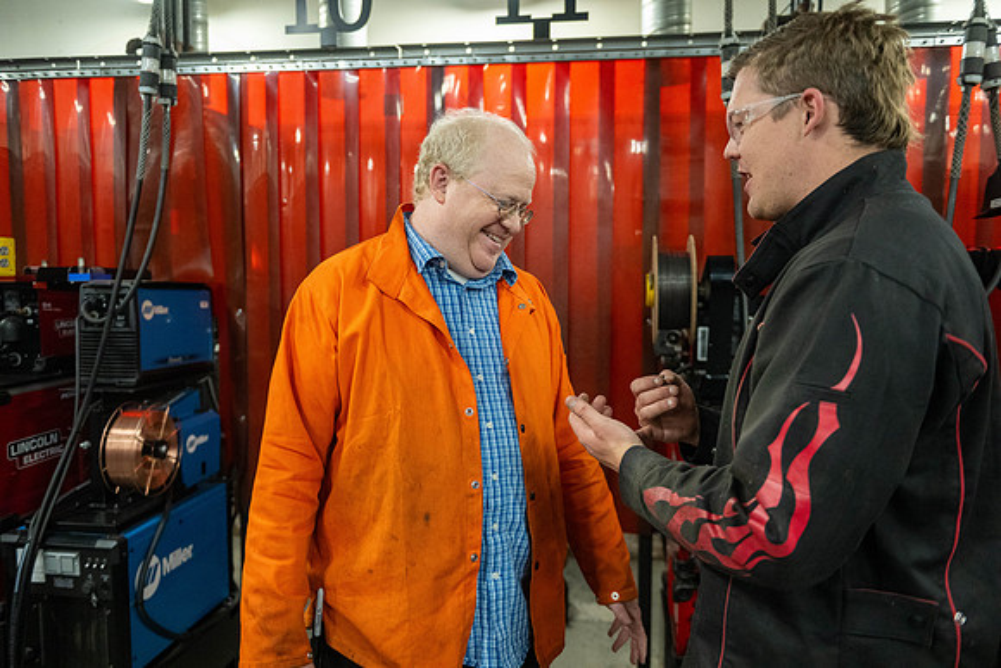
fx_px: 779
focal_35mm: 28
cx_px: 500
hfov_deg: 65.5
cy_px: 334
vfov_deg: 46.4
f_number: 2.8
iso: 2500
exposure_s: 1/640
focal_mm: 28
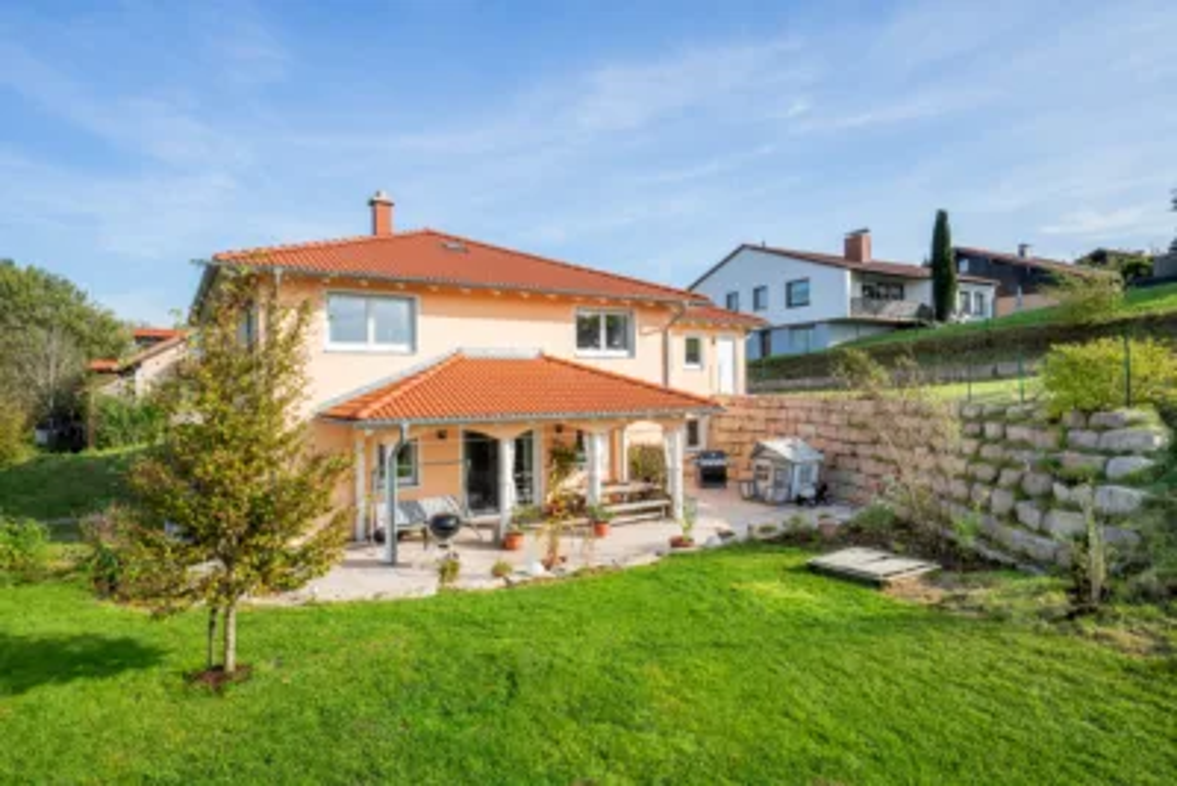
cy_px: 393
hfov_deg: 81.2
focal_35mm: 21
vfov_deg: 59.5
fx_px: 687
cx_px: 588
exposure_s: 1/800
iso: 160
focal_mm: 21
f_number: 8
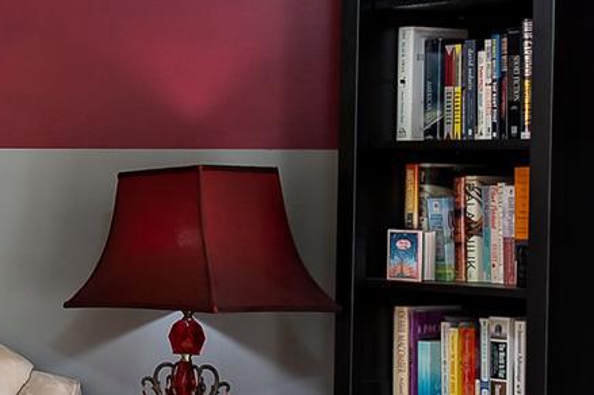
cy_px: 183
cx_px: -562
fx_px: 1847
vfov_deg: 12.2
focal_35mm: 112
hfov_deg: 15.1
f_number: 9
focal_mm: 24
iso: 320
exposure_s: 1/125
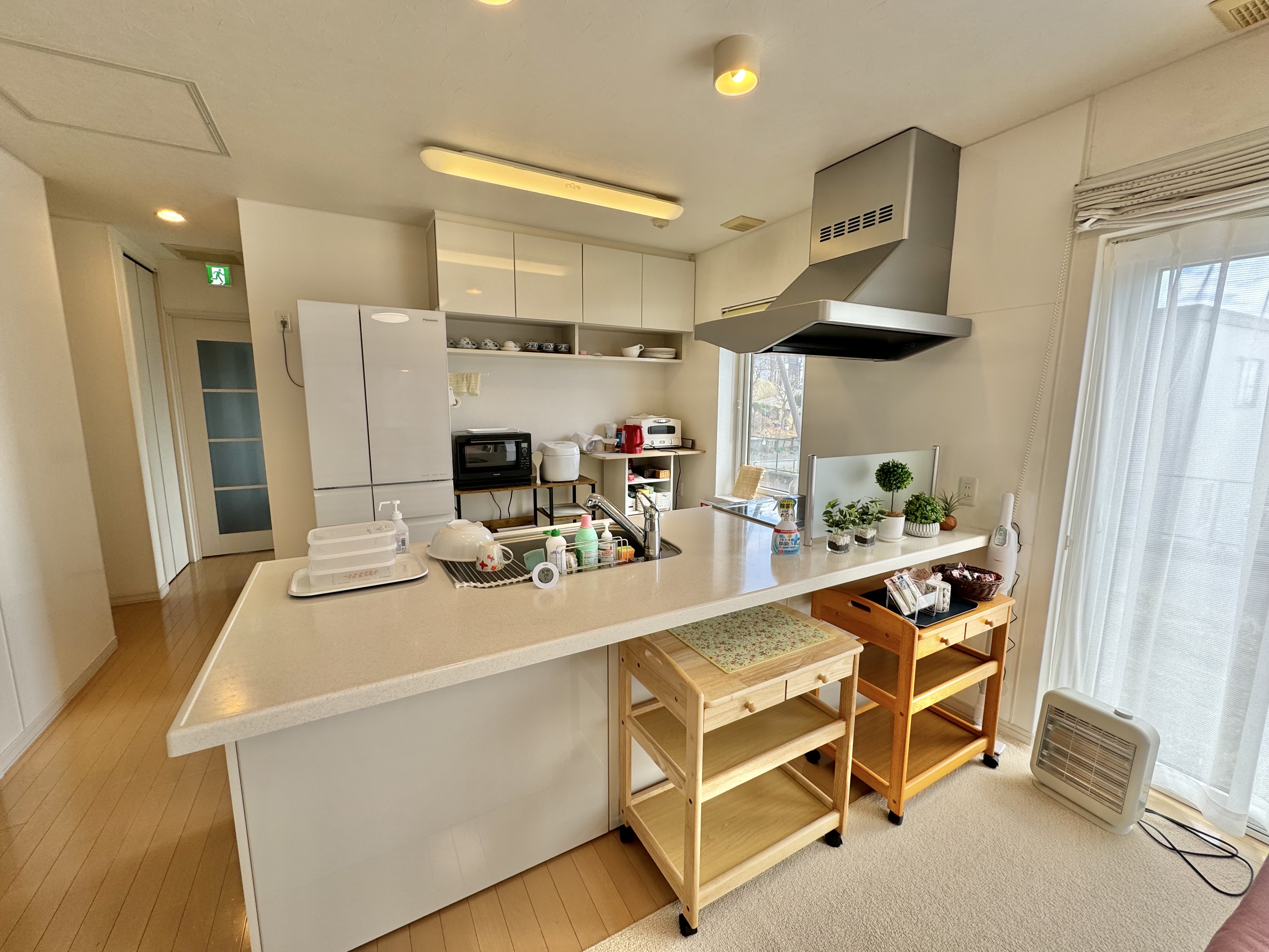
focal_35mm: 14
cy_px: 476
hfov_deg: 102.1
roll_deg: -0.3
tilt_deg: -7.2
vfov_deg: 85.7
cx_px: 634
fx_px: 513
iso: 40
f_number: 2.2
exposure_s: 1/164
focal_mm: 2.22
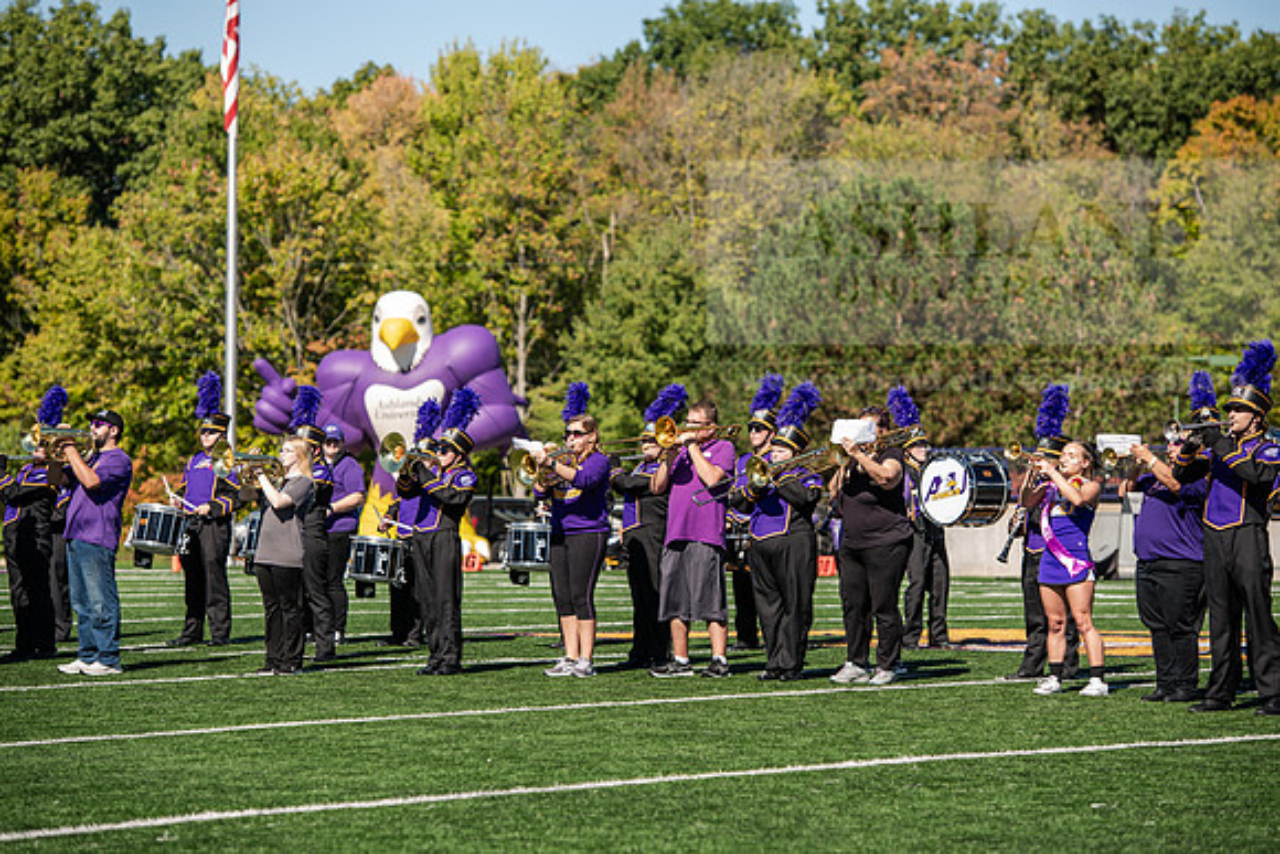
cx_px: 640
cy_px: 427
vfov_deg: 10.6
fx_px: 4623
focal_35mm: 130
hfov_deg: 15.8
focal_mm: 130
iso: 50
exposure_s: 1/320
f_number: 4
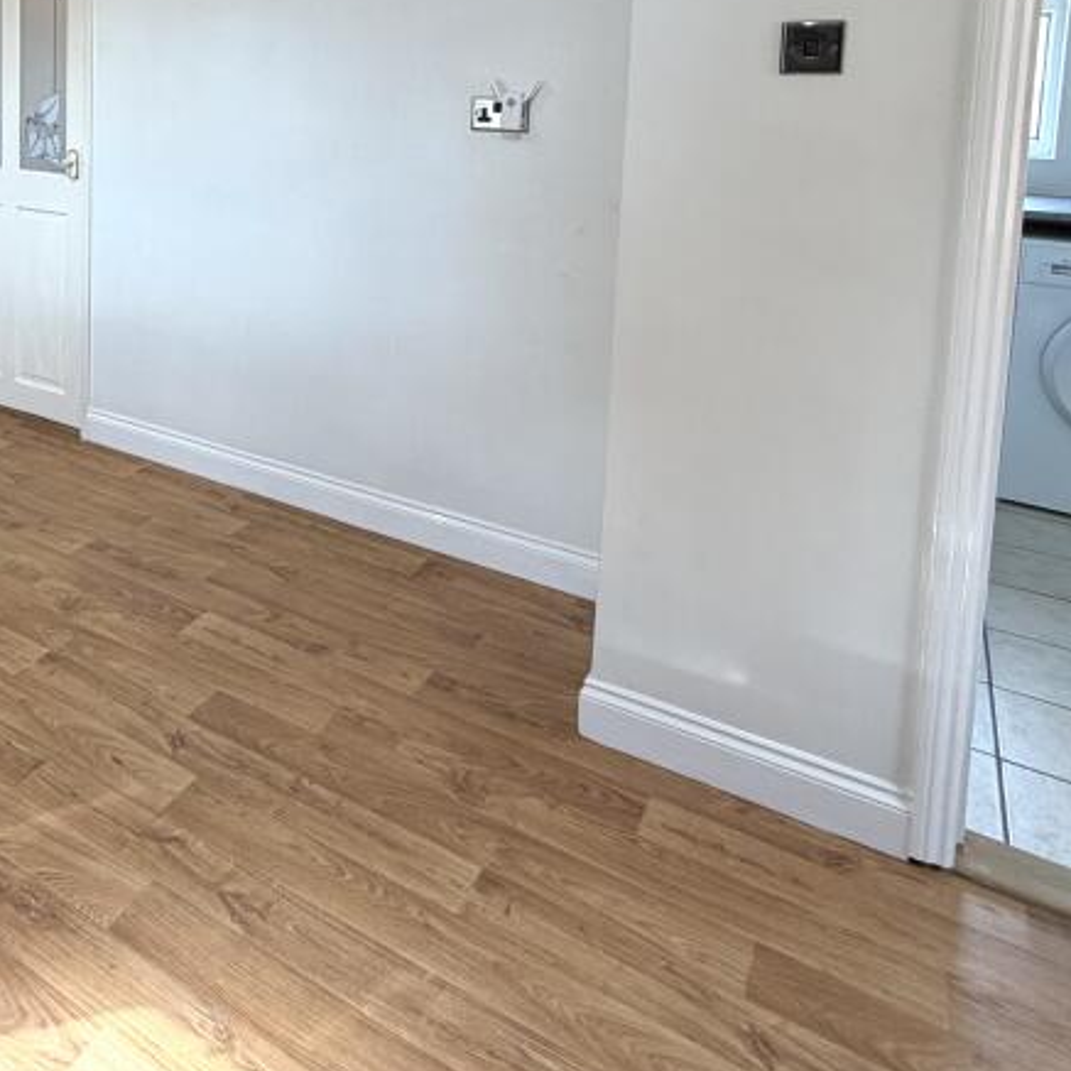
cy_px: 159
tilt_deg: -5.9
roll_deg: -0.4
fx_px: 1015
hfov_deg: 50.2
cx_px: 132
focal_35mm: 29
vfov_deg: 50.8
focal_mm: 2.22
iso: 100
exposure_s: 1/100
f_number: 2.2
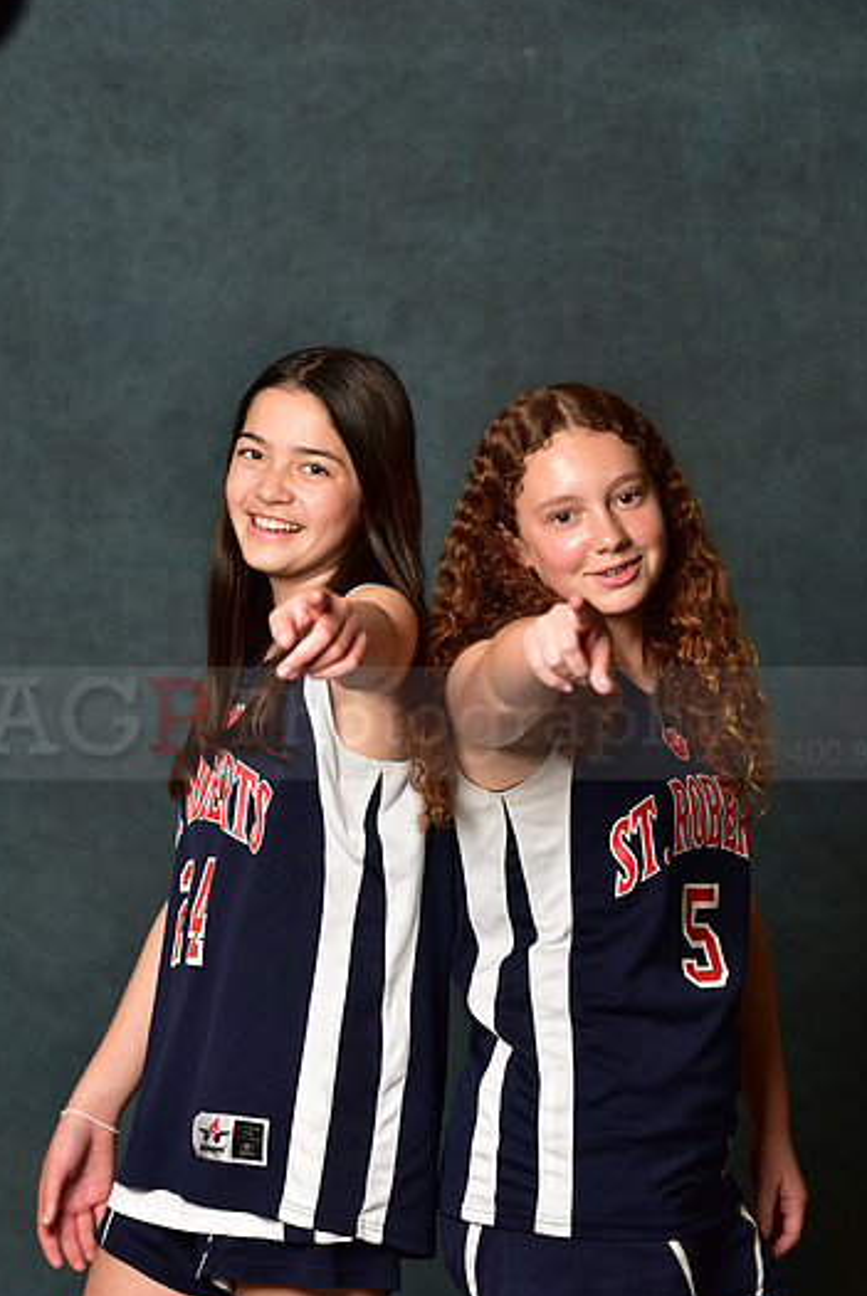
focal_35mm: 138
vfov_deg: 14.8
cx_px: 409
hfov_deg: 10.0
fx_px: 4975
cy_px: 701
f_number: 4.5
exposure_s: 1/200
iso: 200
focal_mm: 125
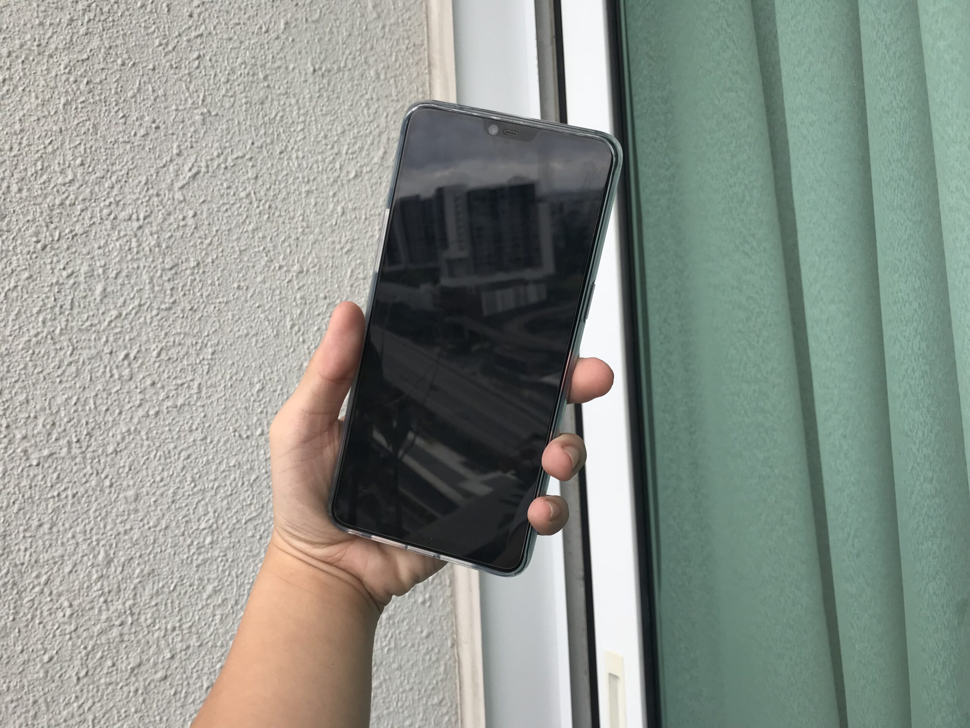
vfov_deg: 49.7
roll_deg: +2.8
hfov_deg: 63.4
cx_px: 485
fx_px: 785
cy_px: 364
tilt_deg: +4.7
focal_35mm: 28
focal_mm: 3.99
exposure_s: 1/329
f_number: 1.8
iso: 20
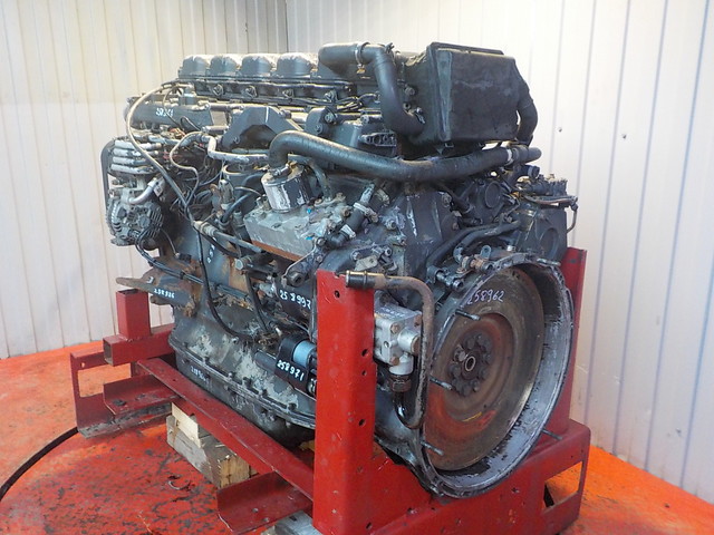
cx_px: 357
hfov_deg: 60.0
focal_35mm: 30
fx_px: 619
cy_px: 268
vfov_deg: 46.8
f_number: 3.3
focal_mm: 4.1
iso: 400
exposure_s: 1/20
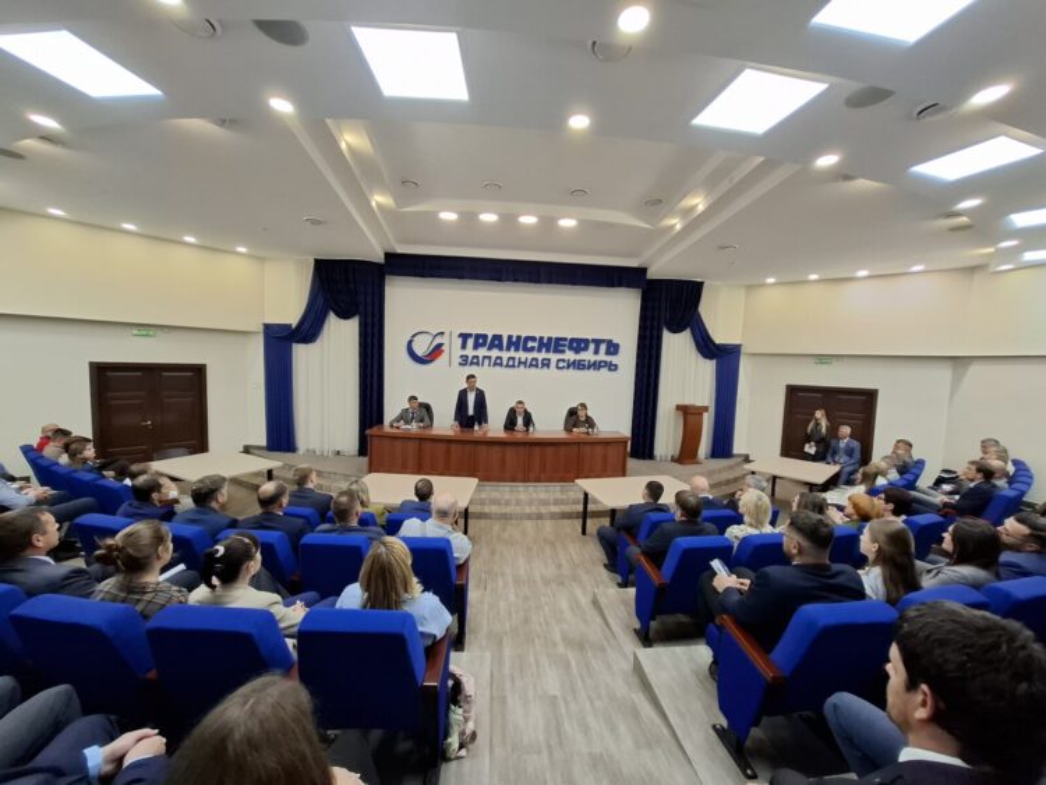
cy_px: 392
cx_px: 523
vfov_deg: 89.9
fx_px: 393
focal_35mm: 13
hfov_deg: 106.2
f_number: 2.2
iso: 200
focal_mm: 1.74
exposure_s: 1/50
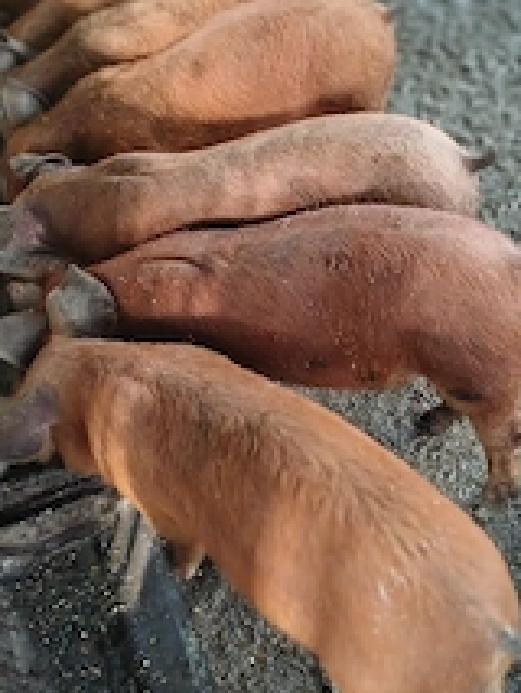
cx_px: 293
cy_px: 198
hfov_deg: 30.9
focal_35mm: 47
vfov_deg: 39.6
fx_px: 942
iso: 400
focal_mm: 4.65
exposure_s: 1/33.4
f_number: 1.8
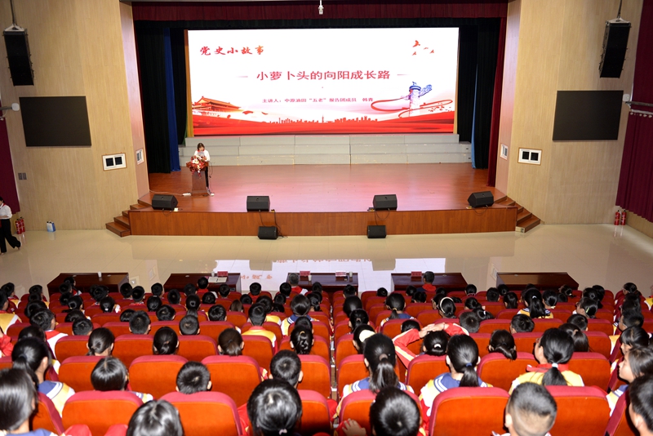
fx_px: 562
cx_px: 326
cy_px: 218
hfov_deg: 60.3
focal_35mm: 31
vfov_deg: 42.4
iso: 800
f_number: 3.5
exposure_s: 1/200
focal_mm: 31
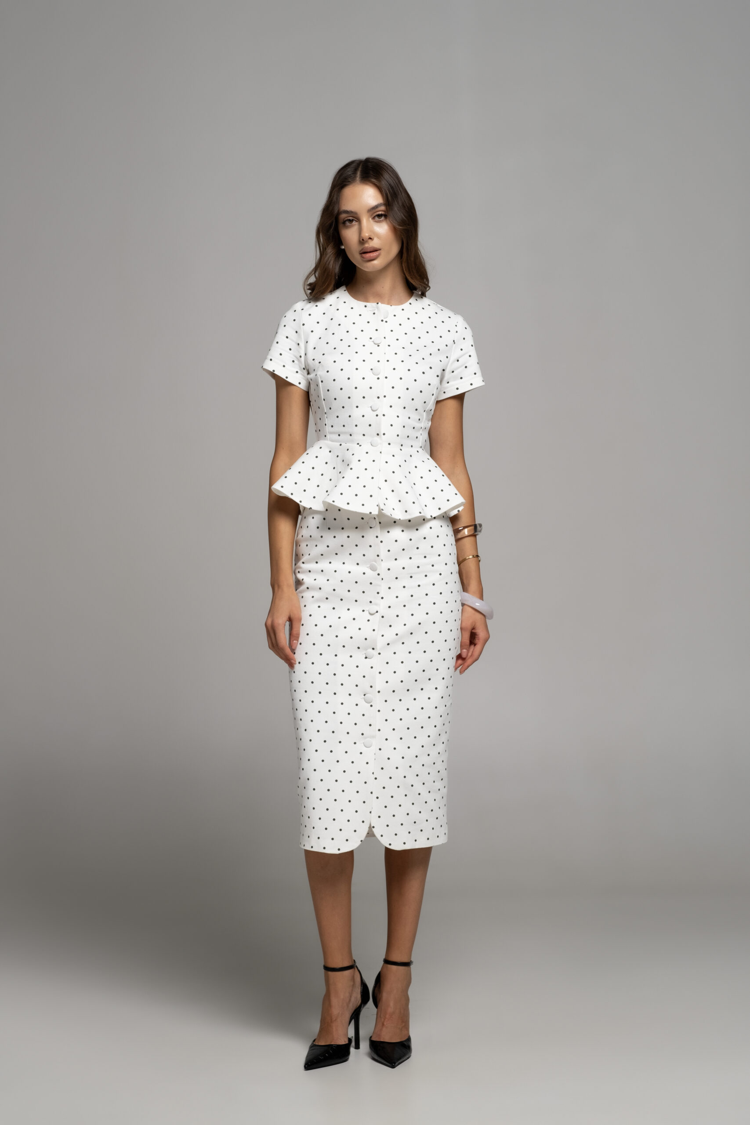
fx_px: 2624
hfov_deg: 16.3
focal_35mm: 84
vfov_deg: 24.2
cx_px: 375
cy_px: 562
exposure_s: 1/160
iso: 200
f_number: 4.5
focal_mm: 56
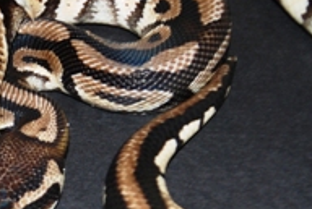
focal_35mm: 140
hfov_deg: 14.4
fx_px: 1216
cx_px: 6
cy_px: 133
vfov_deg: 9.8
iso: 200
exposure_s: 1/60
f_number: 3.3
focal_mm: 28
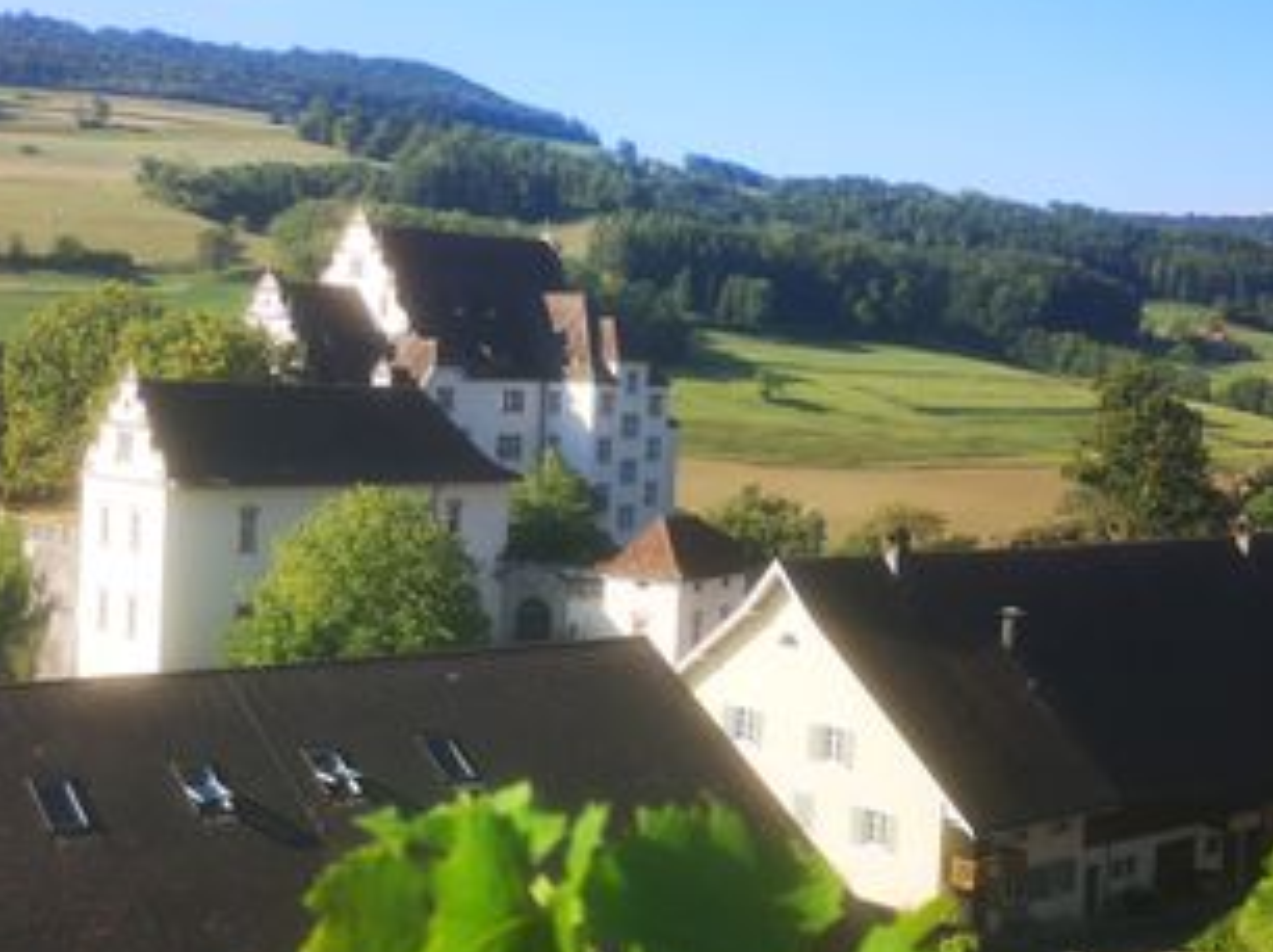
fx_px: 1948
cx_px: 412
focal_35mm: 53
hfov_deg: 35.8
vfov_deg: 27.5
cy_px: 478
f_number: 1.8
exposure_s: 1/1126
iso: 50
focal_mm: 5.58
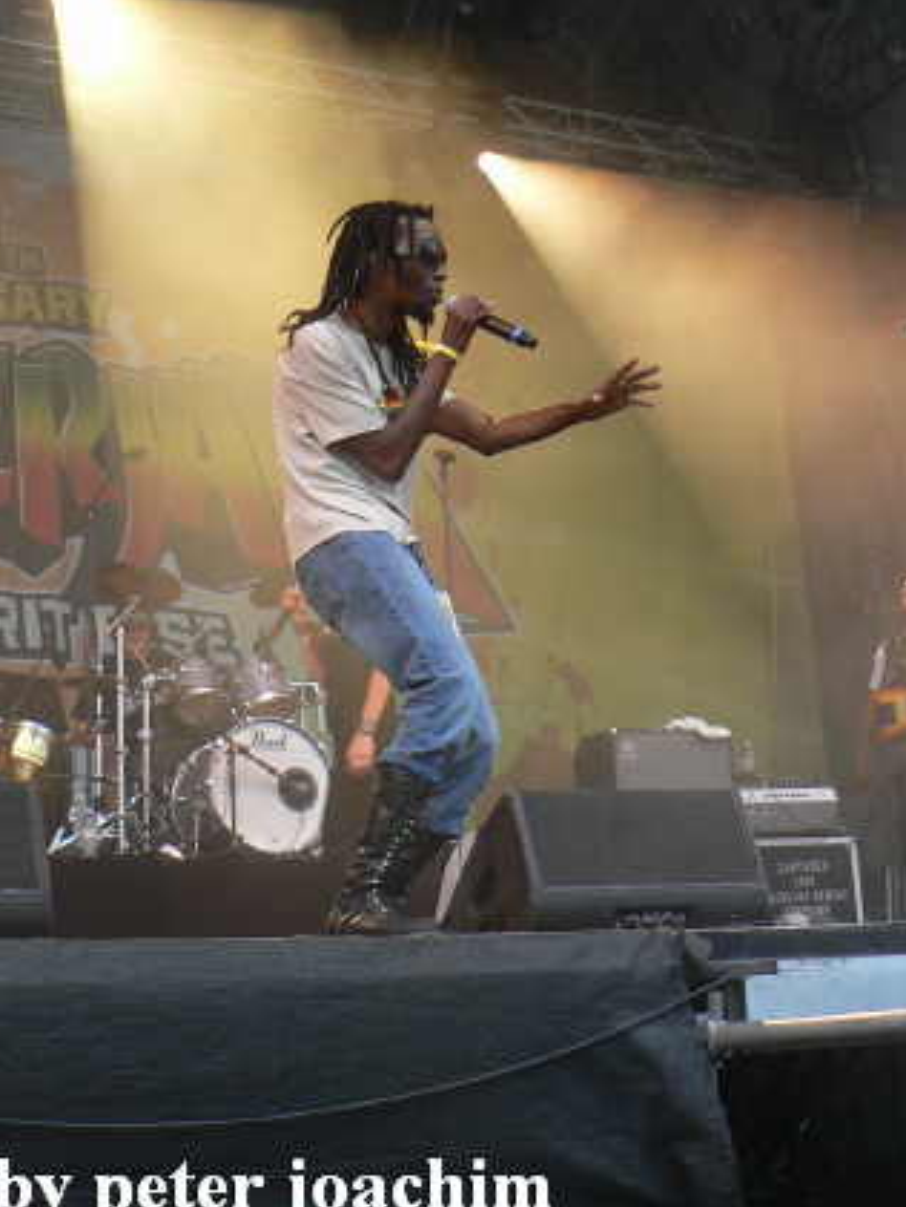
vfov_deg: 40.0
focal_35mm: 47
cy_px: 416
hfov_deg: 30.8
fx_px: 1639
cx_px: 561
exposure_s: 1/30
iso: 64
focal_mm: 6
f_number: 2.8
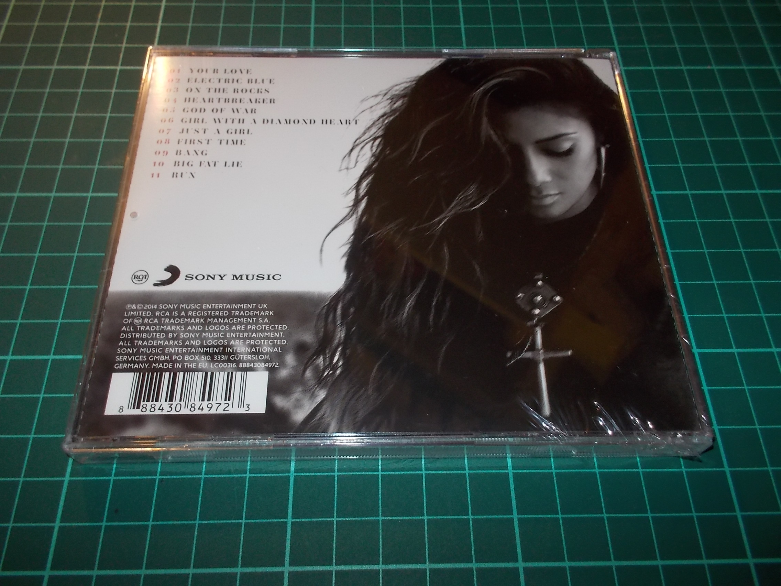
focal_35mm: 29
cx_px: 390
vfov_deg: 48.2
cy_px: 293
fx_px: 654
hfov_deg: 61.7
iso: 200
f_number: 3.3
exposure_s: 1/30
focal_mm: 4.1
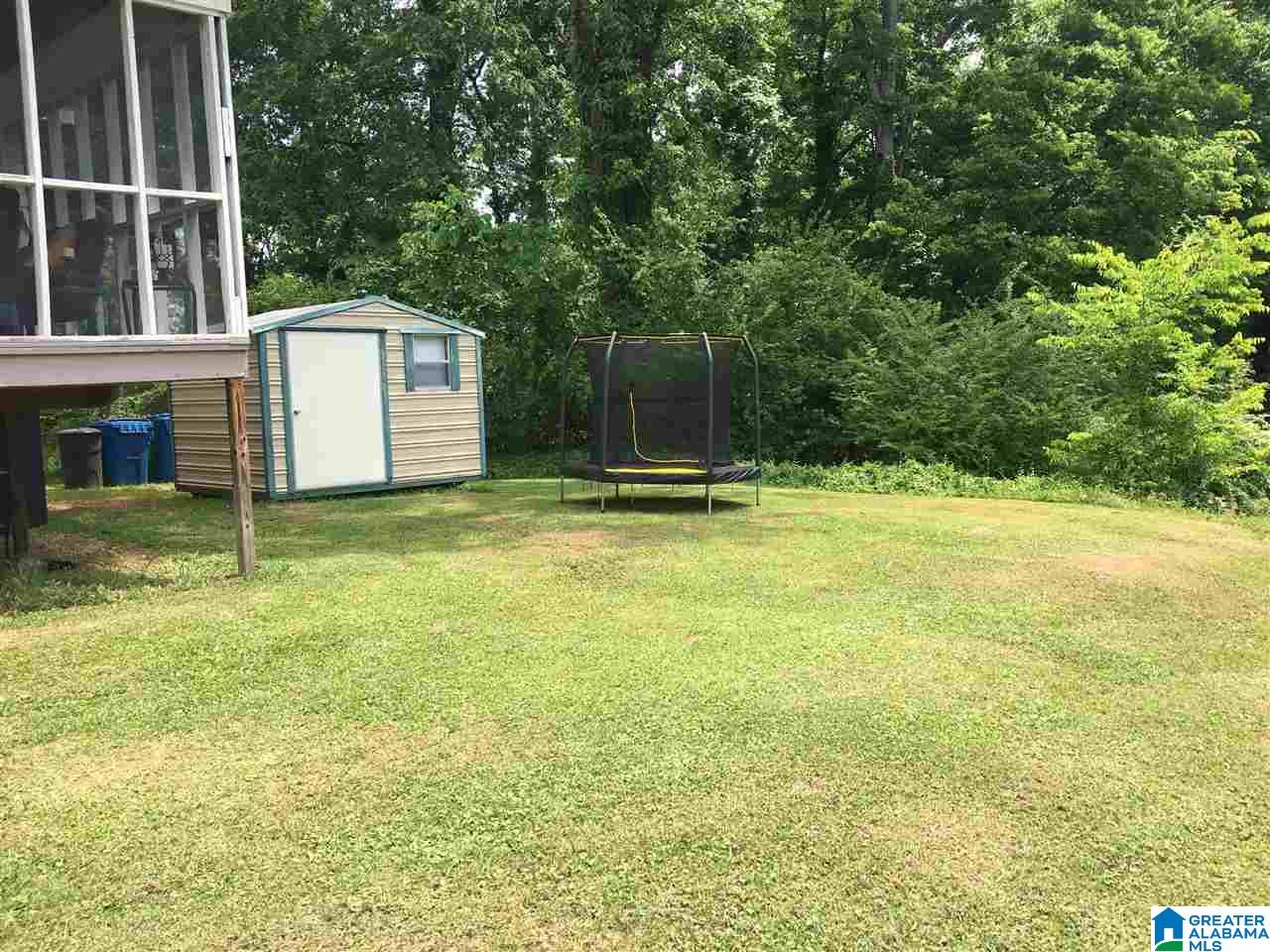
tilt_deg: -4.0
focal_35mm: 29
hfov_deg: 61.7
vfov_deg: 48.2
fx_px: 1064
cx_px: 635
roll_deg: +1.7
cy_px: 476
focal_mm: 4.15
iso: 25
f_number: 2.2
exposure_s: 1/635
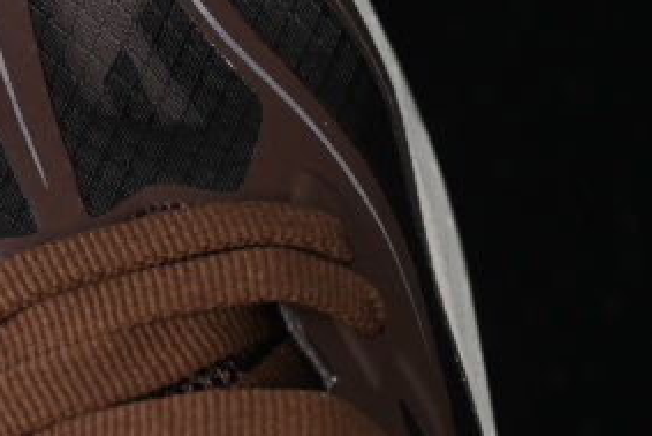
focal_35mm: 212
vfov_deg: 6.5
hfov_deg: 9.6
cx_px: 23
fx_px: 3841
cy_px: 165
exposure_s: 1/50
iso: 160
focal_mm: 50
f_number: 6.3
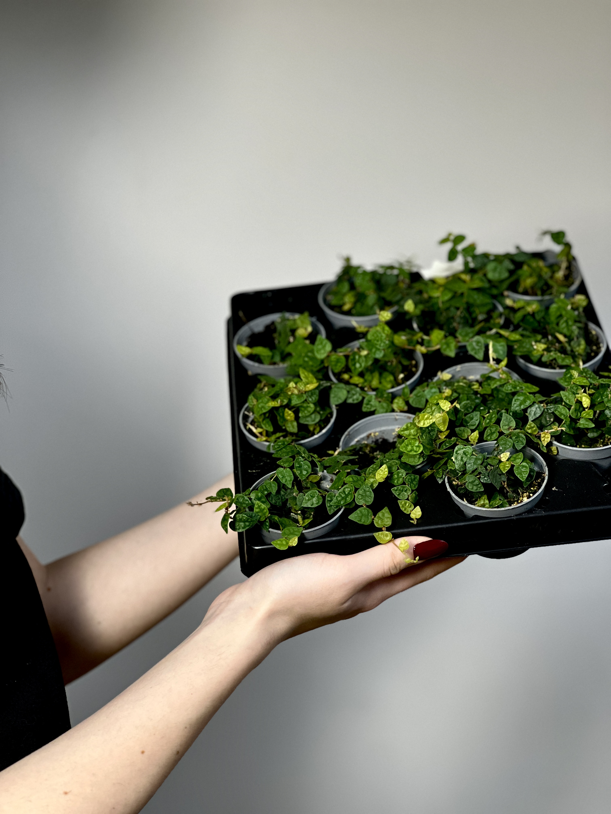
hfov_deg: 19.1
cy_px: 407
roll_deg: -1.4
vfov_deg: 25.3
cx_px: 306
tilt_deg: -9.1
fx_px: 1812
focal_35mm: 77
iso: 200
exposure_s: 1/100
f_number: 2.8
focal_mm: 9
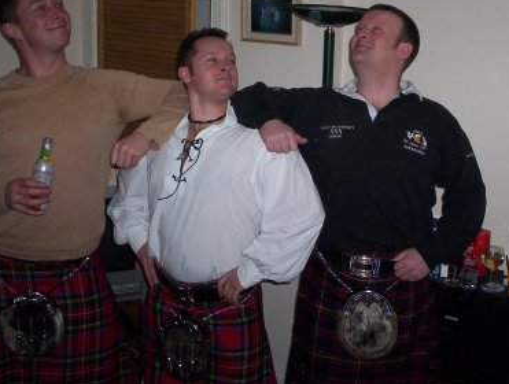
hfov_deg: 45.7
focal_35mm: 41
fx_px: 604
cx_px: 243
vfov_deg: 35.3
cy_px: 181
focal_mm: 4.99
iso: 140
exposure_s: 1/60
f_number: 4.5
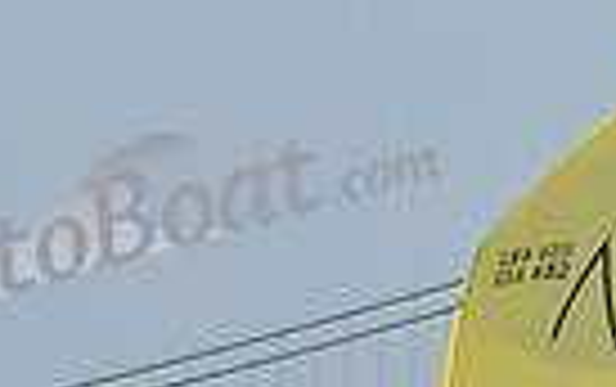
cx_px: 674
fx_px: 5076
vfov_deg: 4.4
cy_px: 398
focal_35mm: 302
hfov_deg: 6.9
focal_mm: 70
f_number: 8
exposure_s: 1/1250
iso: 250
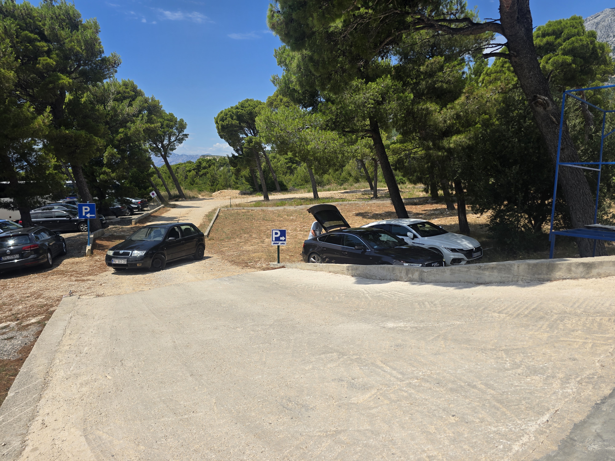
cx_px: 308
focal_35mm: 23
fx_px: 409
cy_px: 230
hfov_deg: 73.9
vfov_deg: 58.9
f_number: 1.7
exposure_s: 1/1300
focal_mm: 6.3
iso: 12
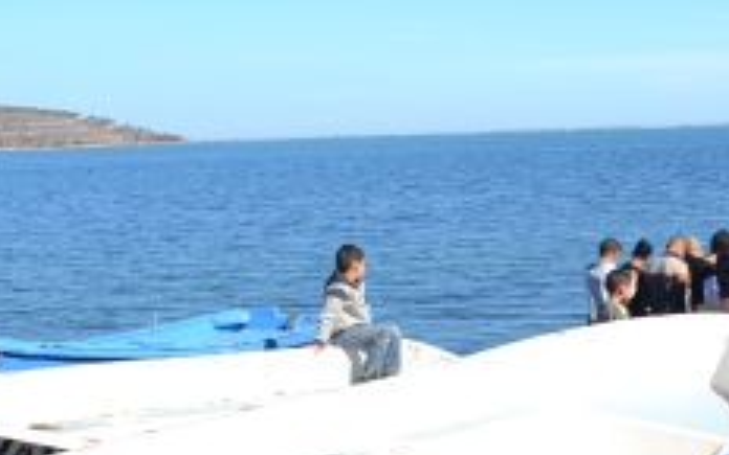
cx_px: 691
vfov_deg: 17.1
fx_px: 1510
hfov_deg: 26.0
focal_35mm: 76
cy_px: 135
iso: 100
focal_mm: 18
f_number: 9
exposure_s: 1/320
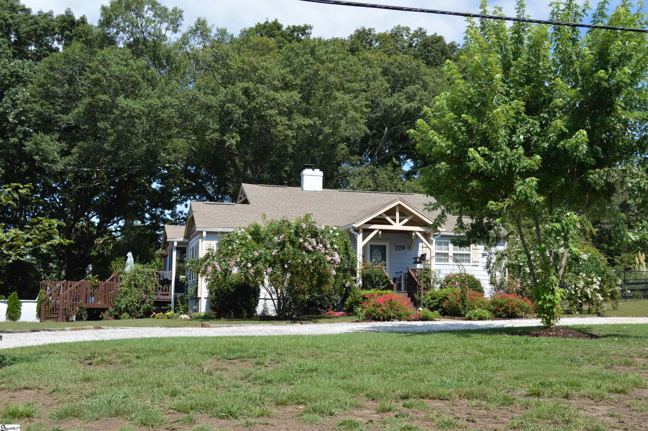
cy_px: 216
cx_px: 324
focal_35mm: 39
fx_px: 701
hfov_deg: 49.6
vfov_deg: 34.1
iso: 100
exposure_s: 1/250
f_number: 8
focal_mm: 26
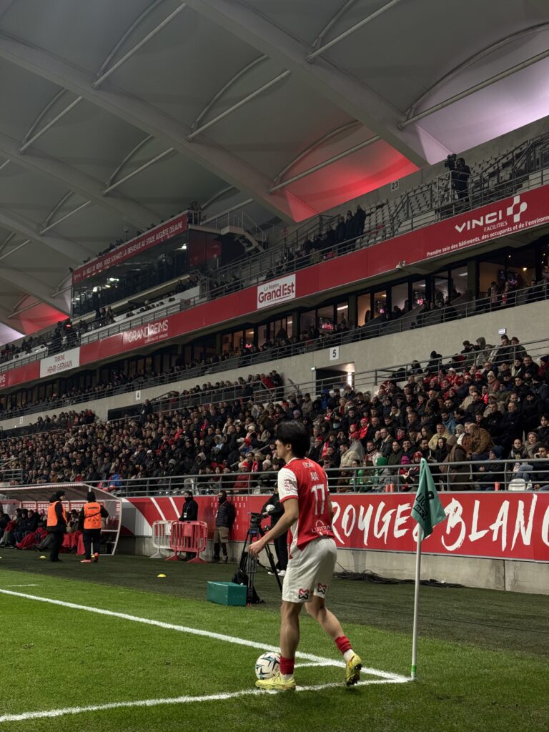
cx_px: 274
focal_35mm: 48
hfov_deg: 30.3
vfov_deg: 39.7
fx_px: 1015
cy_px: 366
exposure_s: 1/121
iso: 80
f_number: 1.78
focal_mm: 6.76
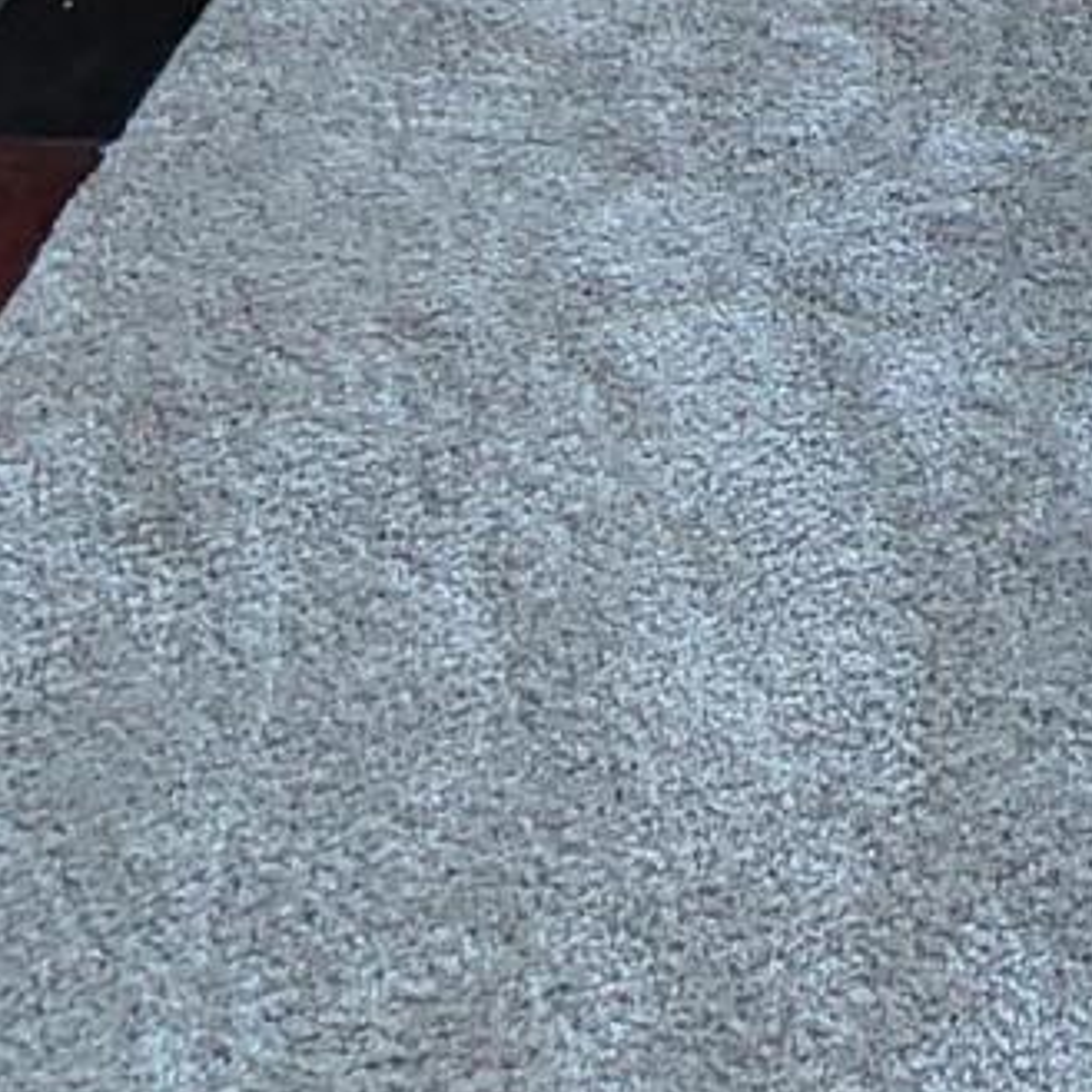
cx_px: 1739
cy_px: -1872
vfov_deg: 12.6
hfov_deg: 17.6
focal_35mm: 86
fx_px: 3069
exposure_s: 1/30
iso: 150
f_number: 1.9
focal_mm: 2.18
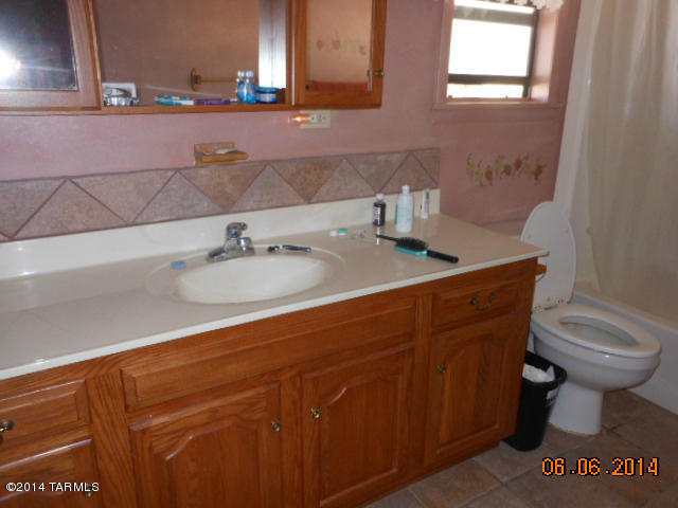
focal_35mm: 28
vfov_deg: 49.7
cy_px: 254
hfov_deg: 63.4
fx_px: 548
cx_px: 339
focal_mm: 5
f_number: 3.7
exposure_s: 1/25
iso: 200
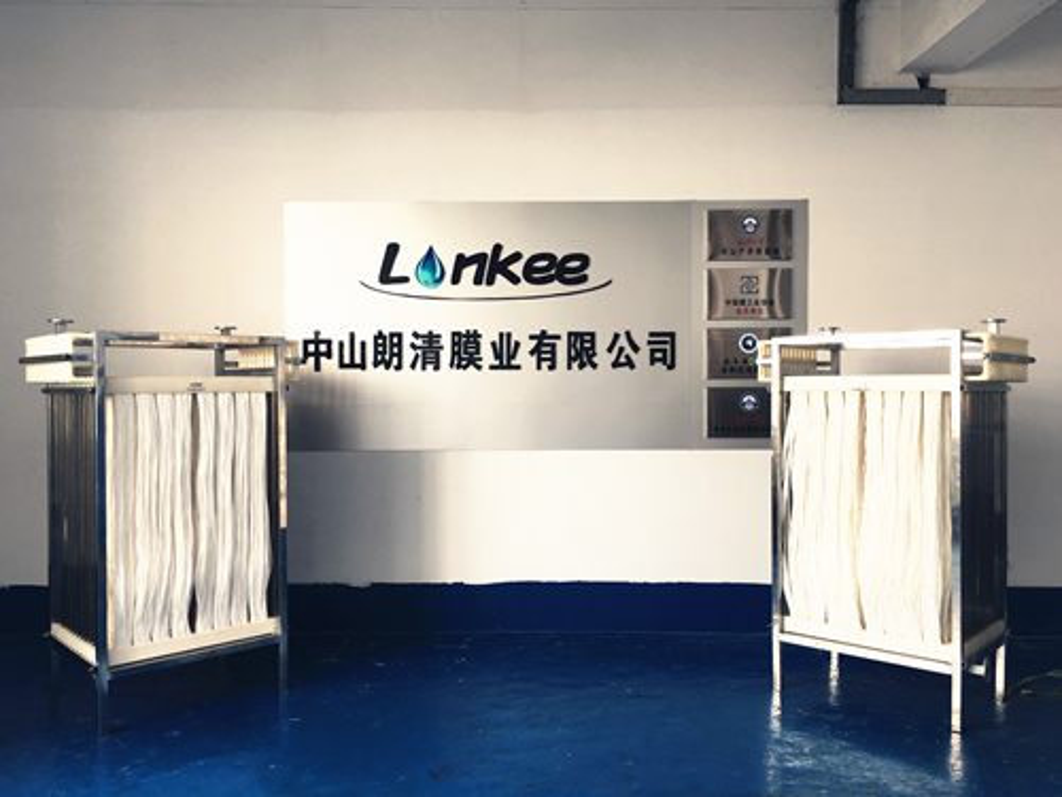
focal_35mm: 29
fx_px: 890
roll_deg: -0.2
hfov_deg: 61.7
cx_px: 531
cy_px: 398
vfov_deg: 48.2
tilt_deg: -0.8
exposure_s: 1/50
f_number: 2.2
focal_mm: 4.15
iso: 32
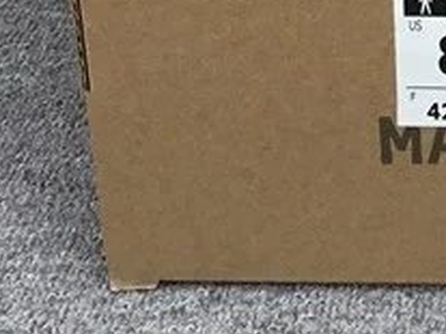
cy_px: -372
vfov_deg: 10.0
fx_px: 1738
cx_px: 629
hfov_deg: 13.9
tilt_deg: -18.9
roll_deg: -0.3
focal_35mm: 135
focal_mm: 3.3
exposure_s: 1/558
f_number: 2.4
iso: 25
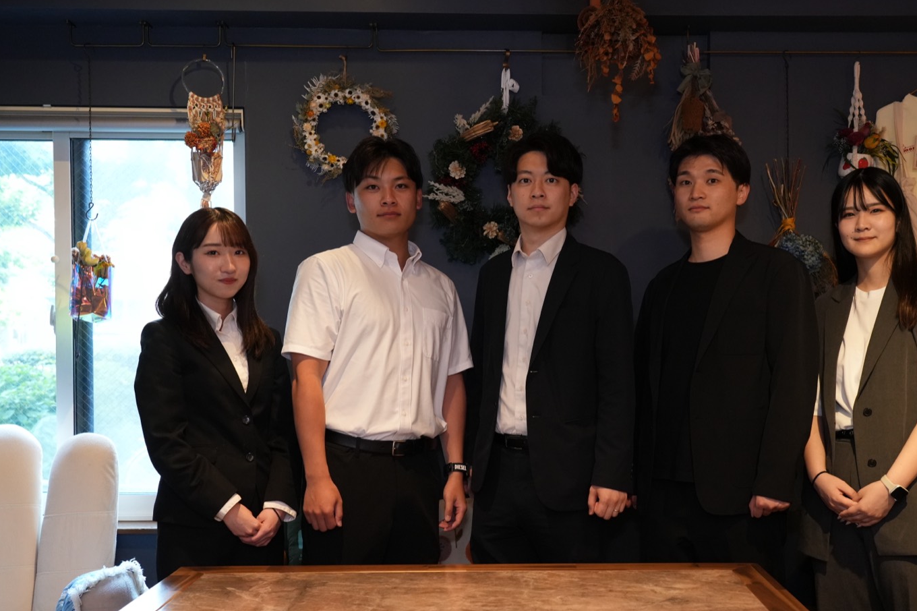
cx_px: 530
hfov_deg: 48.3
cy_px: 346
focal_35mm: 40
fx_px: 1019
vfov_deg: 33.3
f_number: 5.6
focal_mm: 34
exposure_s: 1/125
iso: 4000
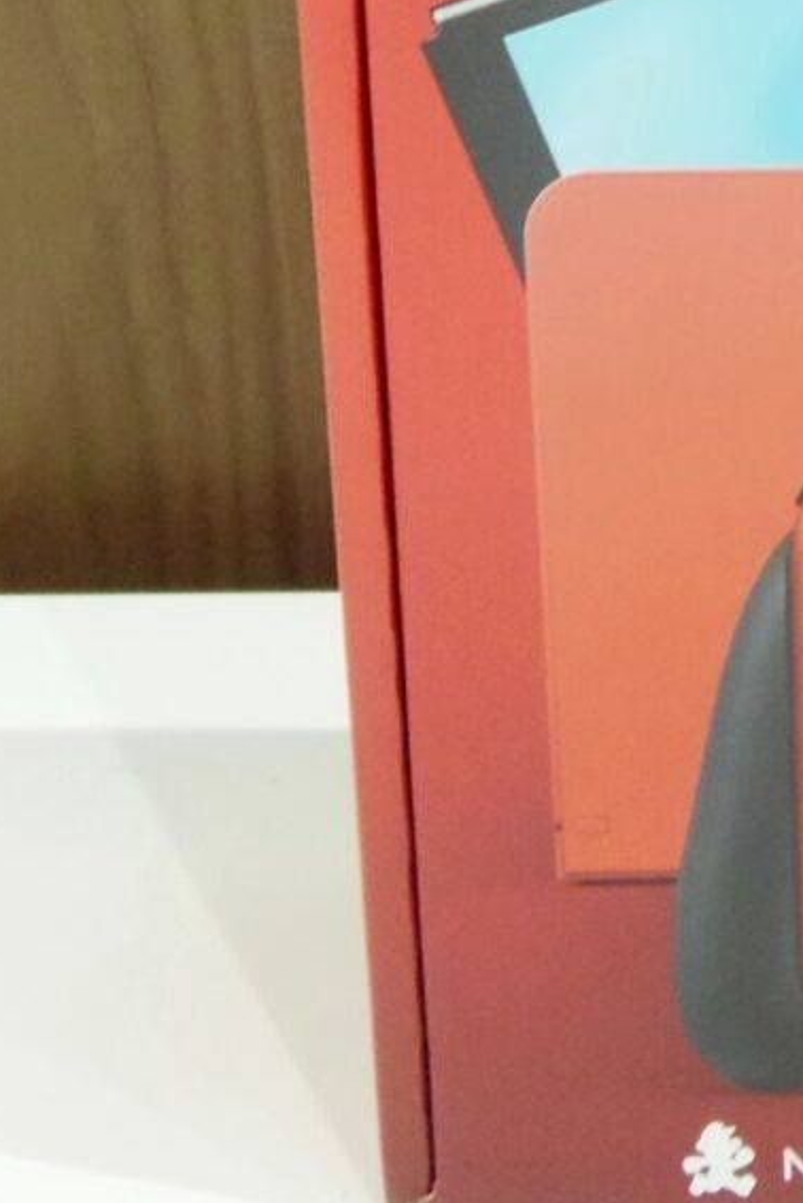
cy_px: 158
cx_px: 1173
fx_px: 4511
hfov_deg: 9.9
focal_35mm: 135
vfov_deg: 15.0
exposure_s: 1/8
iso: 500
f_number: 3.8
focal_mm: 9.1
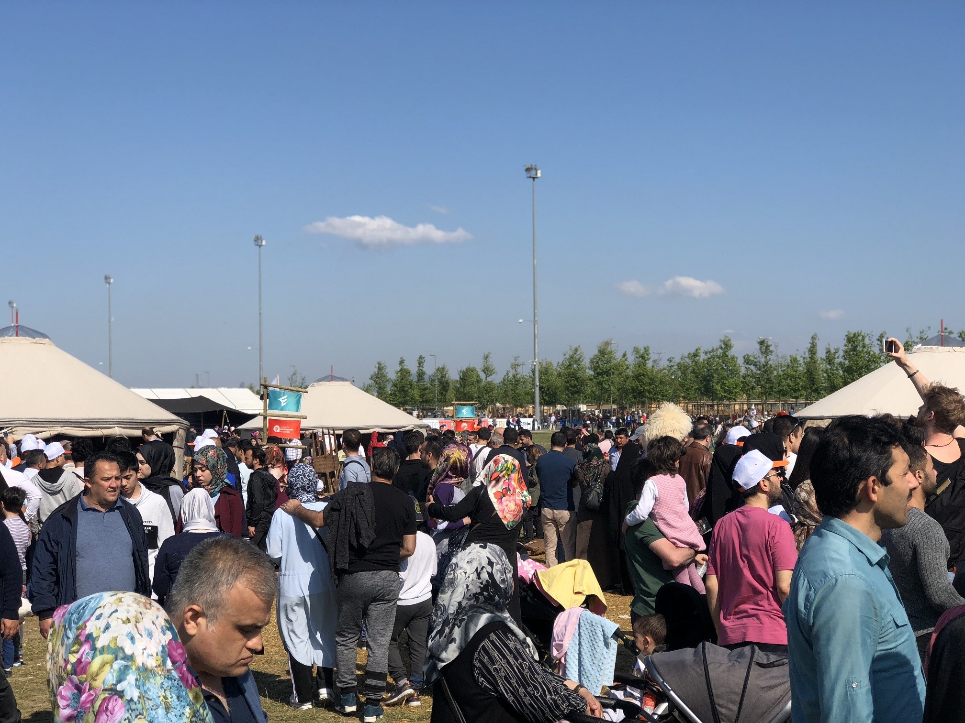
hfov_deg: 33.8
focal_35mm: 57
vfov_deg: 25.7
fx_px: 1589
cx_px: 482
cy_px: 362
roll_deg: +1.0
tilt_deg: -1.5
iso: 20
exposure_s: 1/1043
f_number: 2.8
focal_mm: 6.6
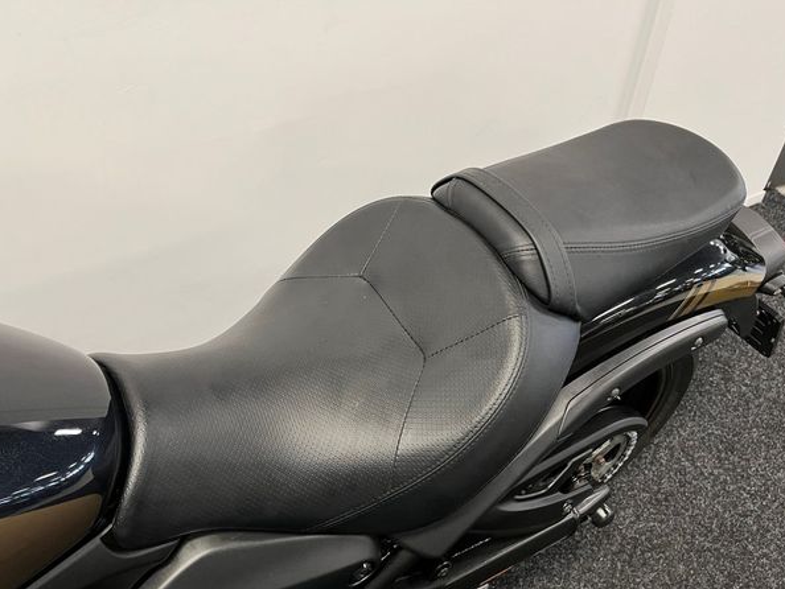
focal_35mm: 28
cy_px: 316
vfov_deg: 49.7
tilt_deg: -42.7
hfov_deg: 63.4
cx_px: 381
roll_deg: +0.3
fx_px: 635
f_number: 1.6
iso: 160
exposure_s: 1/50
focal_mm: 5.1
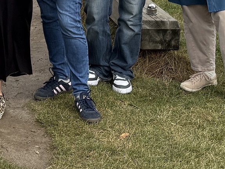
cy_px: -131
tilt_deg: -3.7
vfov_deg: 11.5
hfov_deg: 15.7
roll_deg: -0.5
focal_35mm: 120
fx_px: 780
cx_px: -62
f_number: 1.78
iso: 80
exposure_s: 1/3425
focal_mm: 6.76
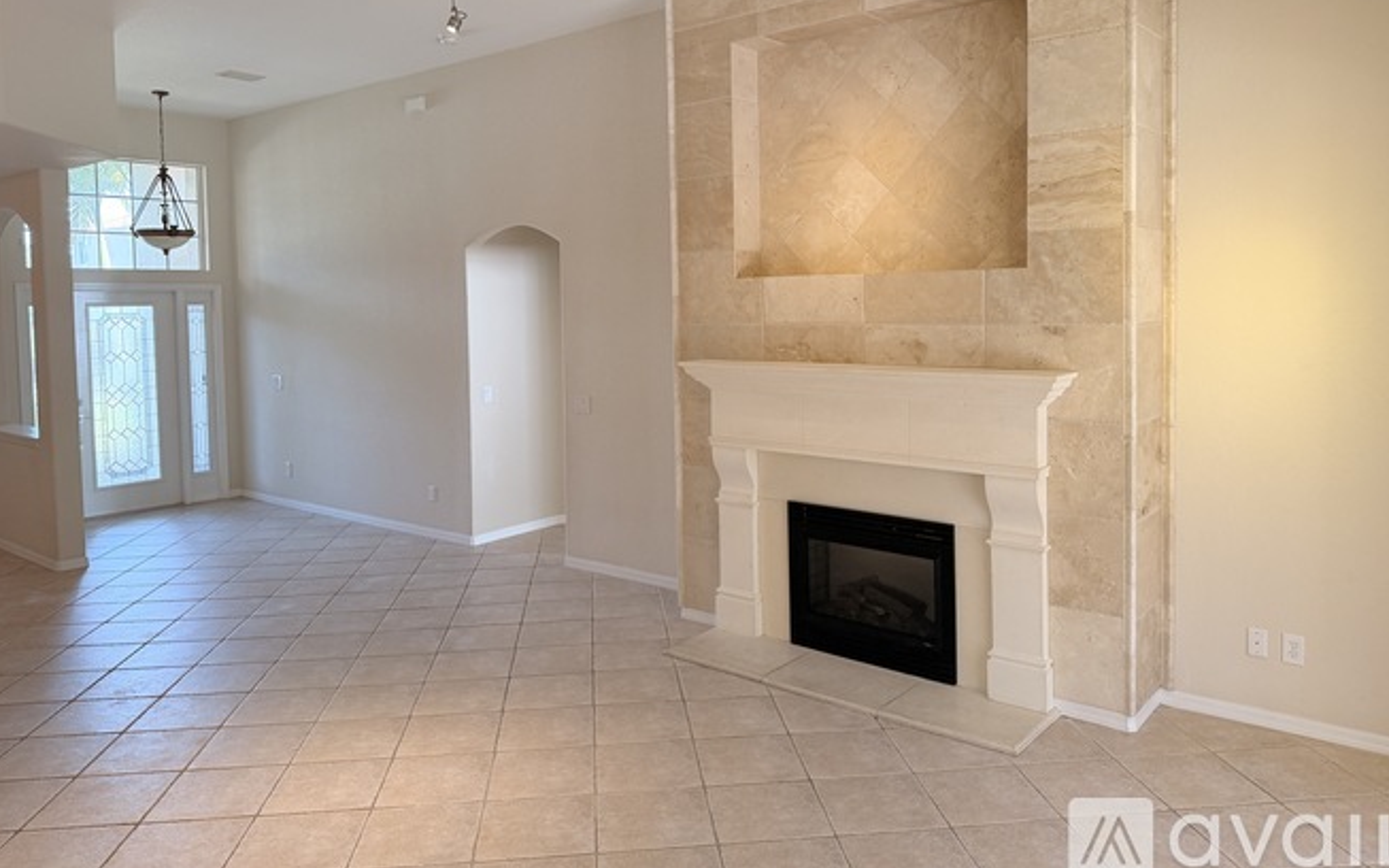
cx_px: 703
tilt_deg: -3.1
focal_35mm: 26
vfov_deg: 47.3
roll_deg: +1.2
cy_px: 351
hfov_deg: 70.4
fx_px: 984
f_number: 1.78
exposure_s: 1/132
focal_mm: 6.76
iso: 200
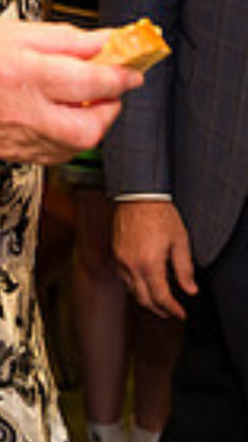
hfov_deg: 8.4
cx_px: -250
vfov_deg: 15.0
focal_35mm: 137
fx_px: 1605
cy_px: -125
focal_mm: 31
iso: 1250
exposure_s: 1/200
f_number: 4
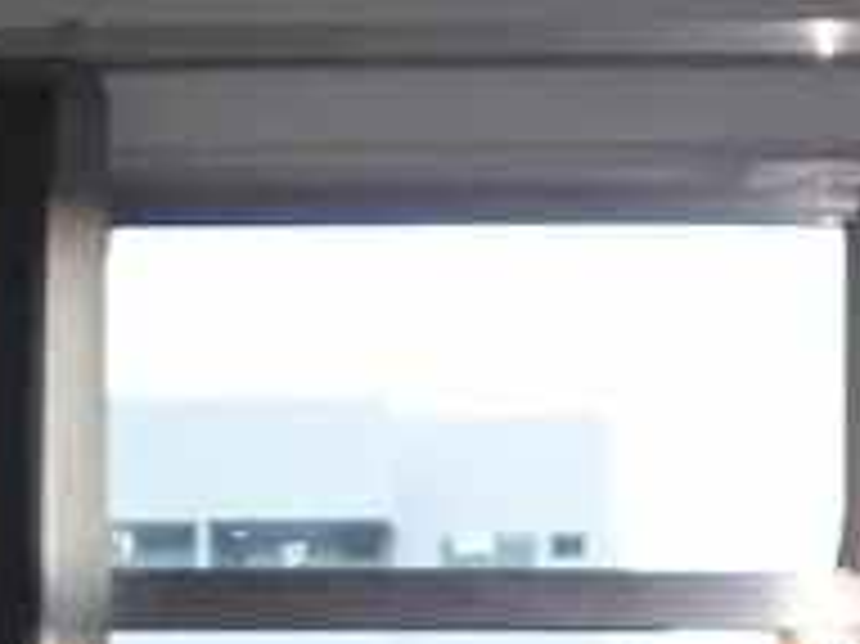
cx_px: 725
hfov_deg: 14.6
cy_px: 1198
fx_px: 3327
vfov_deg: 10.3
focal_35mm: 134
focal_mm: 5.7
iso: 80
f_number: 2.9
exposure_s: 1/60
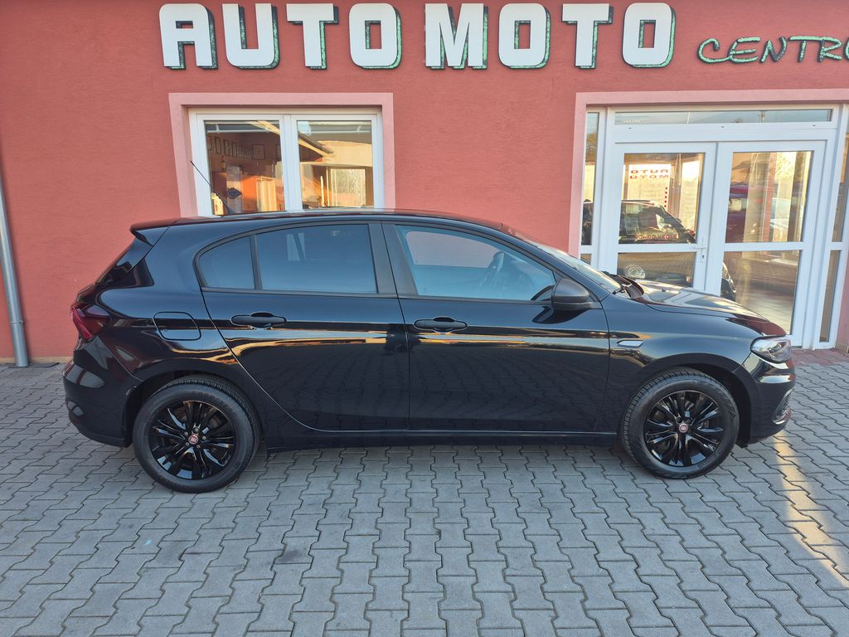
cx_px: 424
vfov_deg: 58.9
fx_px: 564
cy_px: 318
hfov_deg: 73.9
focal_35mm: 23
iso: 32
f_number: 1.8
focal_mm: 5.4
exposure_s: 1/180
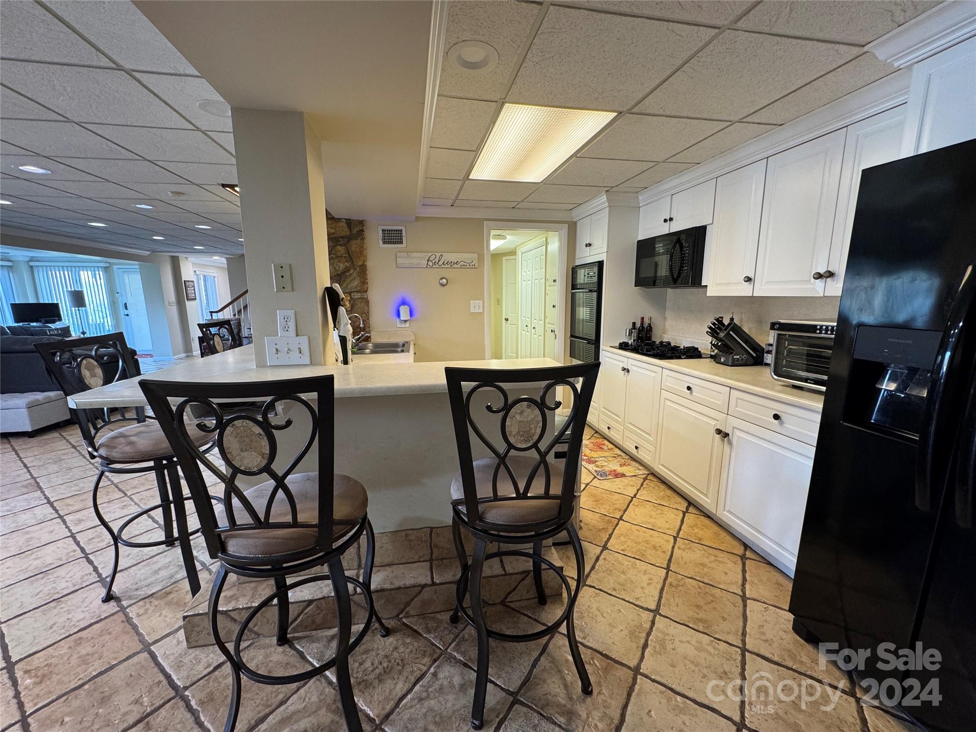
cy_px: 366
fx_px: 395
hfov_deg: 102.1
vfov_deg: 85.7
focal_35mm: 14
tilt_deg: -10.1
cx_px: 488
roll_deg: +0.1
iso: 160
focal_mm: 2.22
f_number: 2.2
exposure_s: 1/60
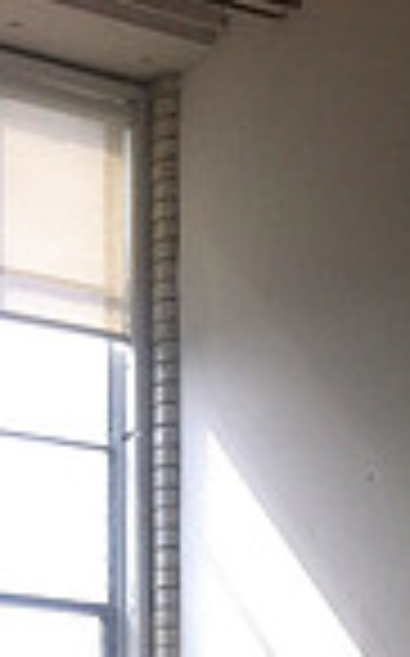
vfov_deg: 16.8
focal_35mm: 114
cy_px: 958
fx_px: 2042
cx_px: 500
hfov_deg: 11.2
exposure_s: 1/559
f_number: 2.8
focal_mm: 3.85
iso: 80
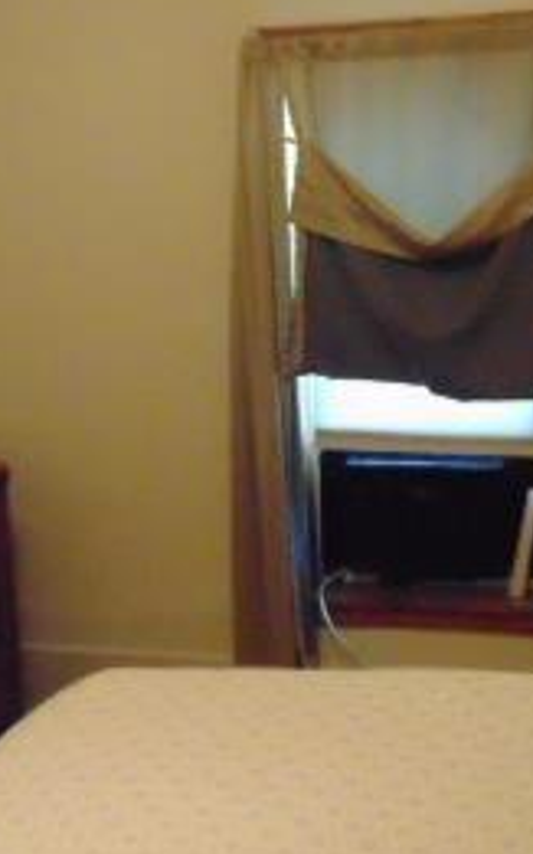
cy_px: 298
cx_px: 347
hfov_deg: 19.9
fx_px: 1512
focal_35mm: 65
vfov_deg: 31.3
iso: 800
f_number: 3
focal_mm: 4.5
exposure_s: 1/25
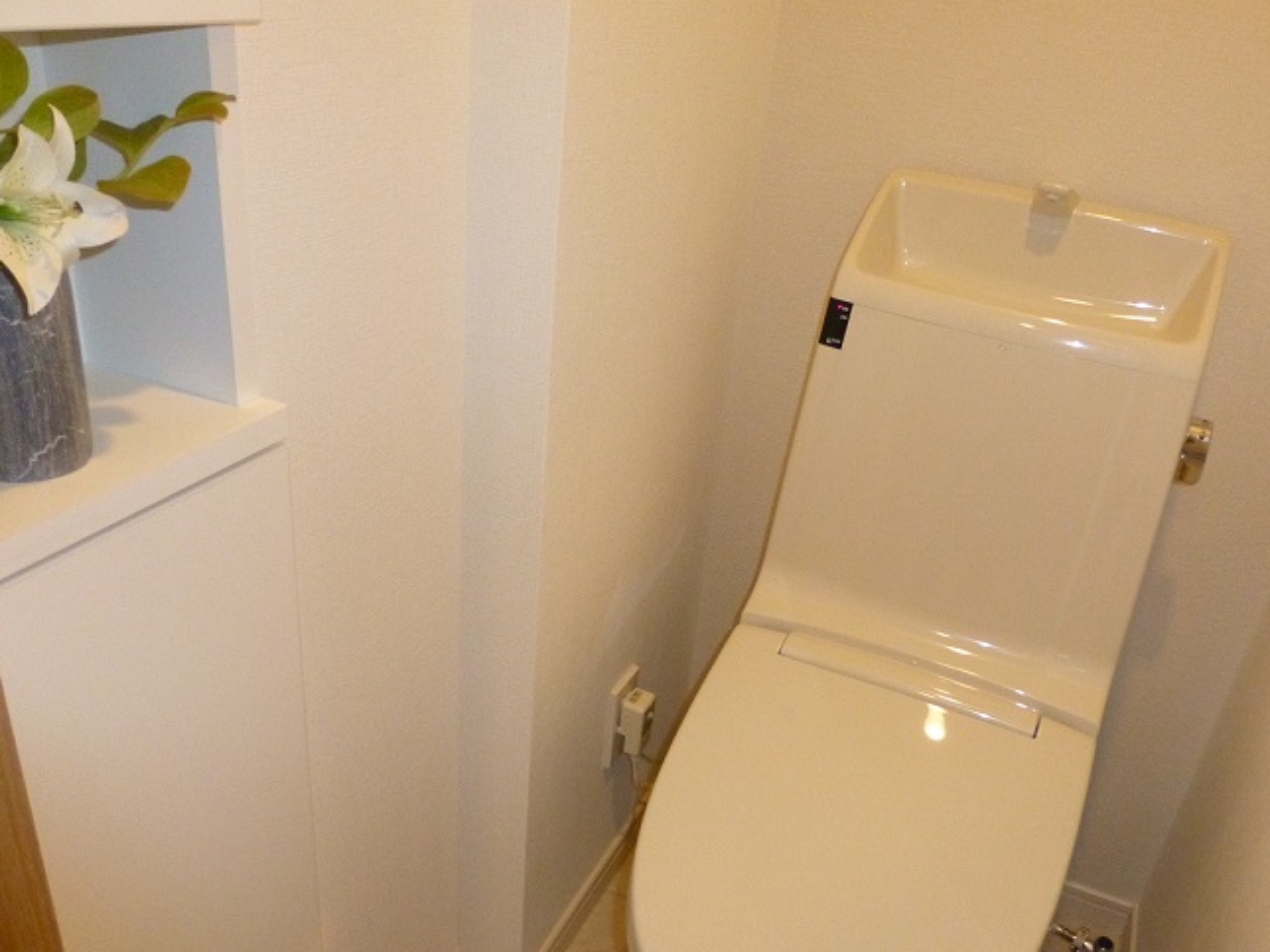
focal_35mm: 29
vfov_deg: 48.1
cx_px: 694
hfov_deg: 61.5
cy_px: 536
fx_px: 1064
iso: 640
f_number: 3.3
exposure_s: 1/60
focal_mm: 4.3
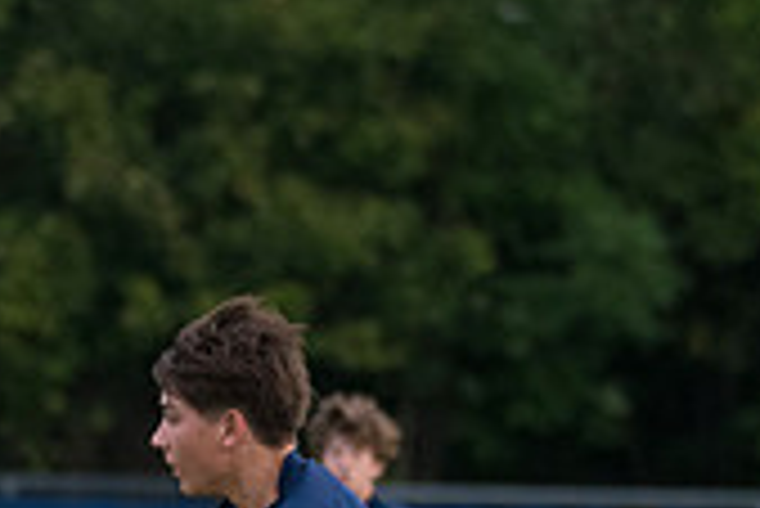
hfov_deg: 2.6
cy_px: 847
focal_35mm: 789
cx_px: 369
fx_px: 16671
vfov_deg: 1.7
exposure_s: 1/2000
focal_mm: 230
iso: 3200
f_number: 5.6
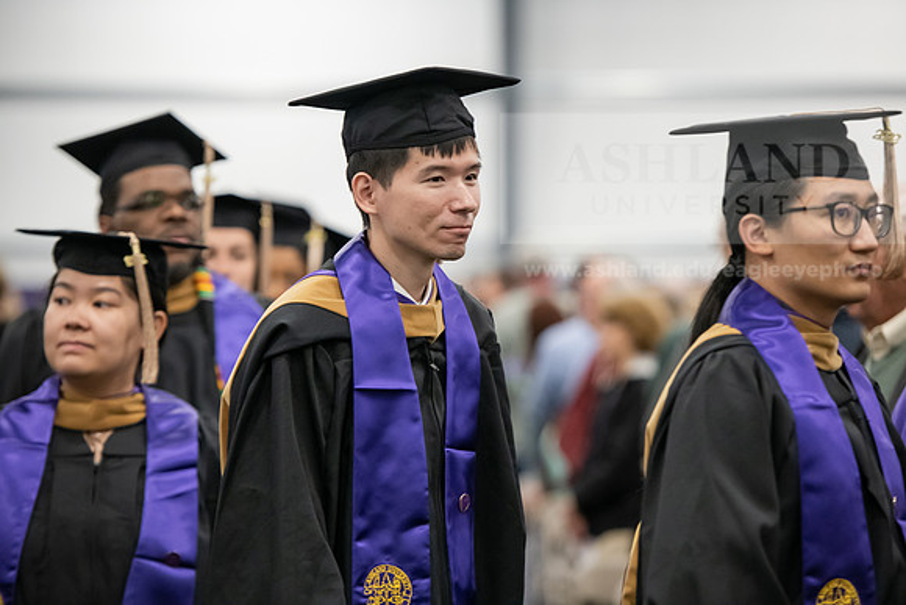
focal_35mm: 155
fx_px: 3902
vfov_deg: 8.9
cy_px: 302
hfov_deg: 13.2
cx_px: 453
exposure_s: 1/200
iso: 3200
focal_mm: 155
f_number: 3.2
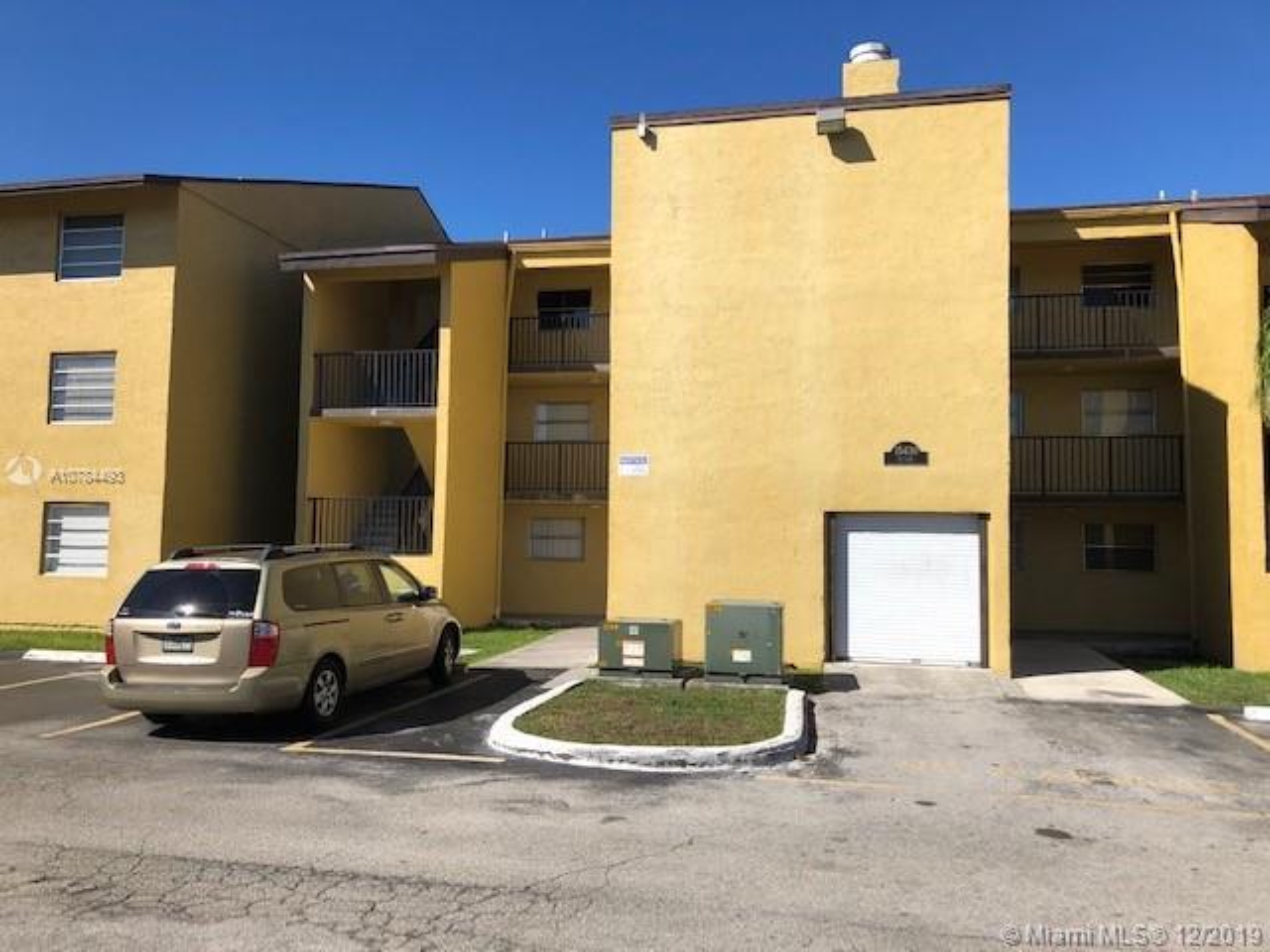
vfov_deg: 49.7
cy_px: 476
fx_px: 1027
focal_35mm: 28
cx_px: 635
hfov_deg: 63.4
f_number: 1.8
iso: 20
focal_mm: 3.99
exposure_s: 1/2558
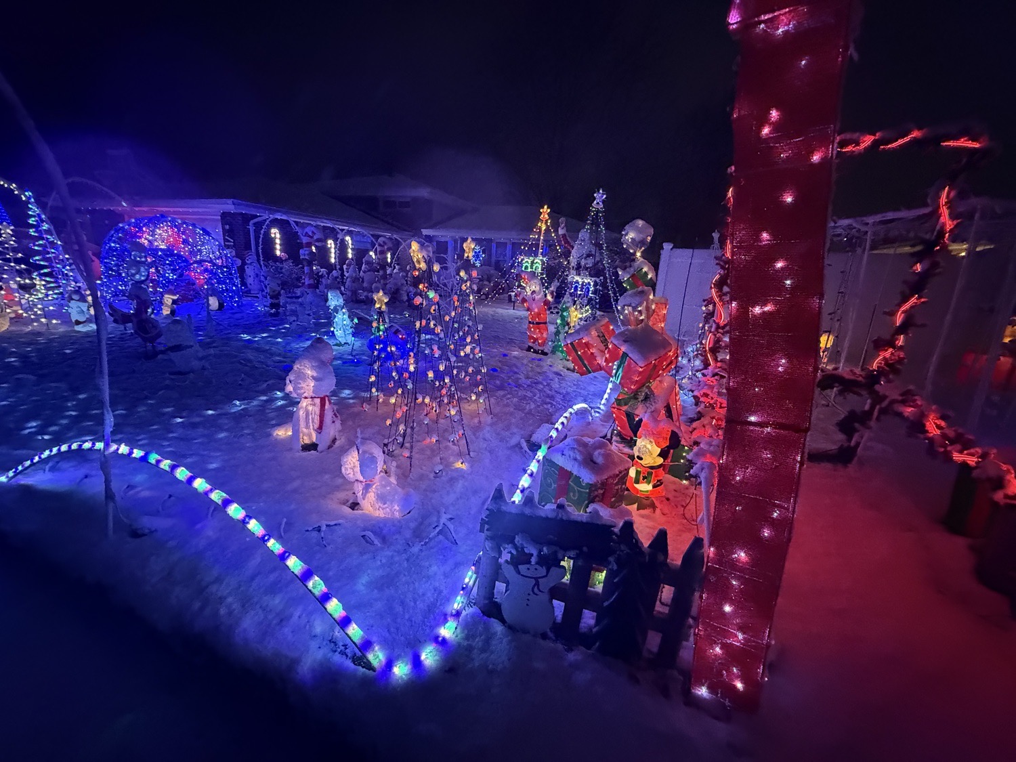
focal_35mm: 14
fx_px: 411
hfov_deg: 102.1
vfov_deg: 85.7
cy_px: 381
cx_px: 508
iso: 1250
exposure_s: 1/40
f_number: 2.2
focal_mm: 2.22
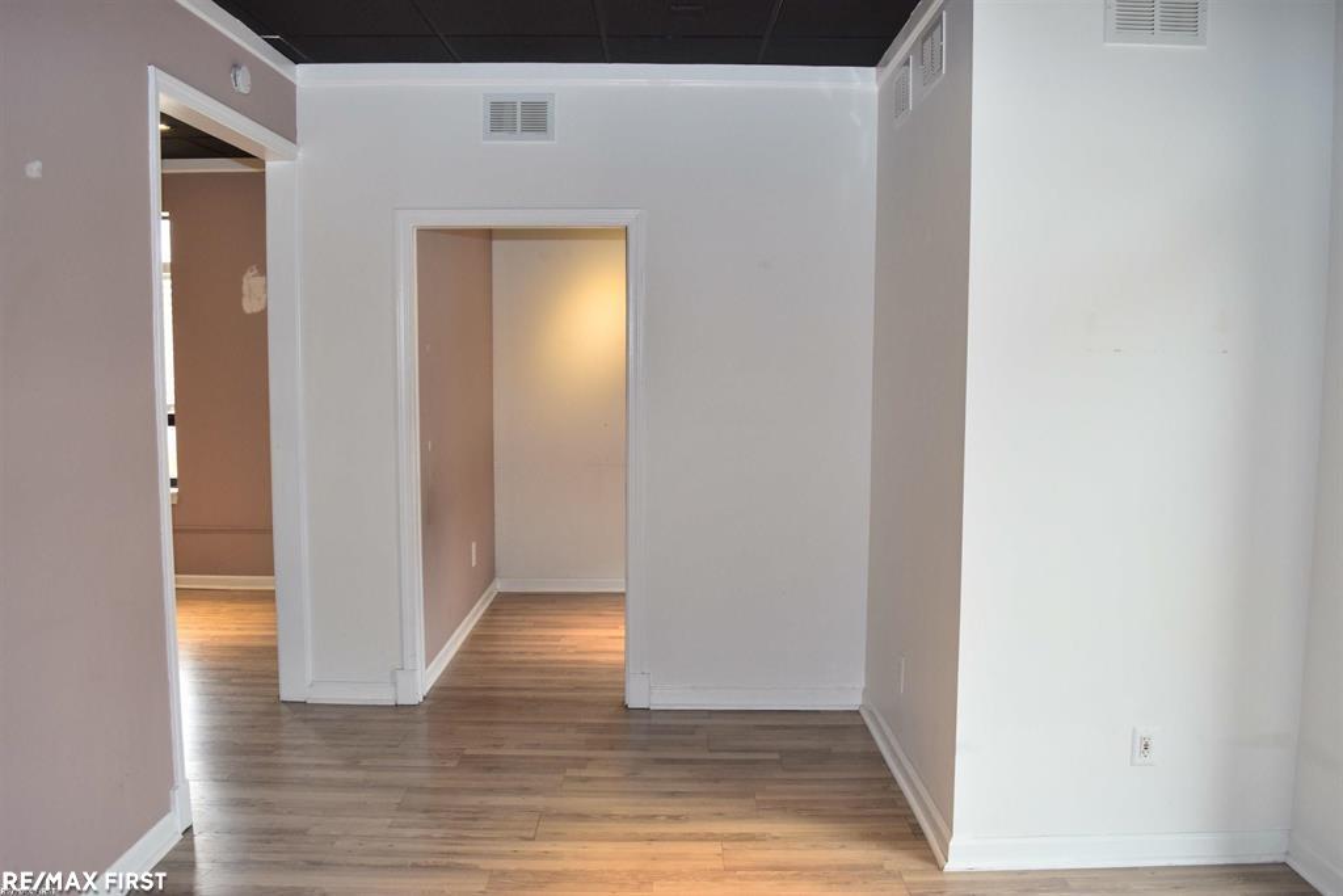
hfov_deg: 67.4
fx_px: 1007
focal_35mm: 27
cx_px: 672
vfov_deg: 47.9
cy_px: 448
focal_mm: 18
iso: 800
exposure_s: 1/125
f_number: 5.6
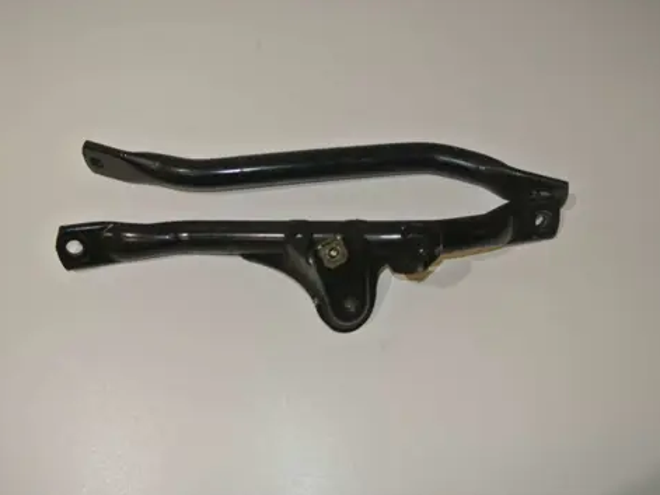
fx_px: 629
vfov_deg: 42.9
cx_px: 318
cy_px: 250
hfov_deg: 55.4
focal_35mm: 33
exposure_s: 1/60
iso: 200
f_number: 3.5
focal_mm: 11.4
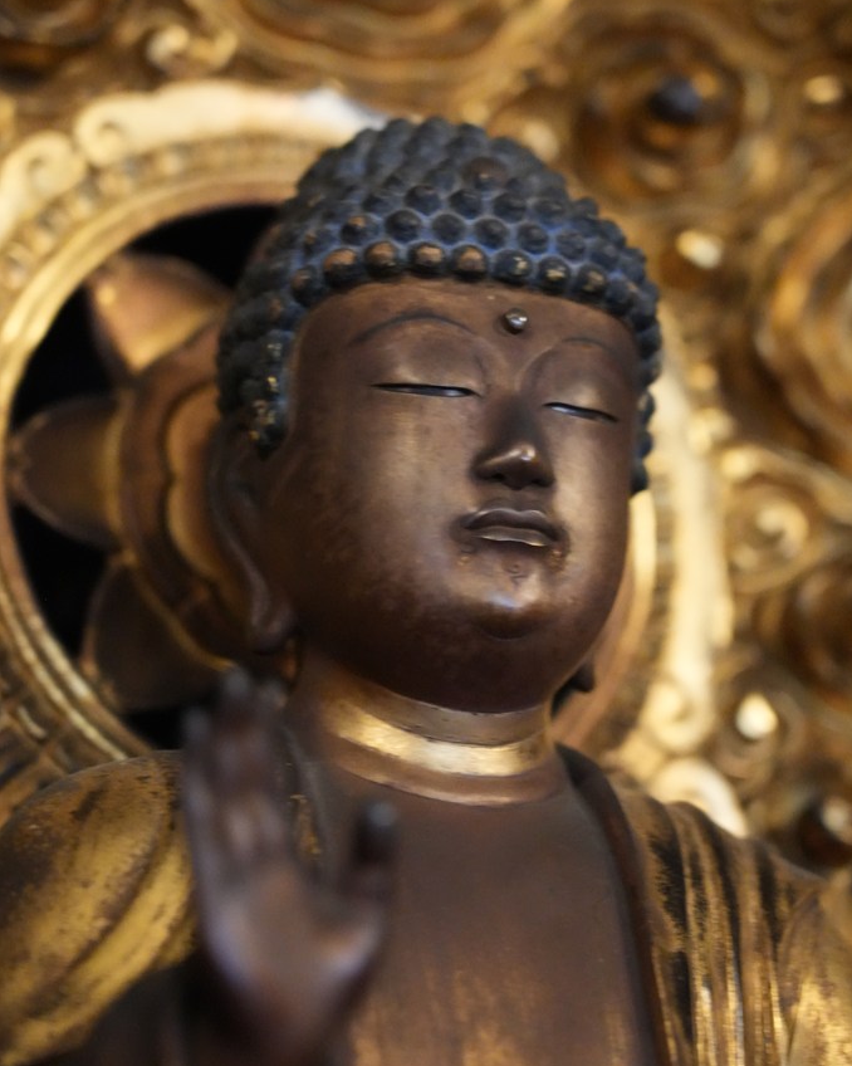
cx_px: 427
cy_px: 510
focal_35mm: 119
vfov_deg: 16.2
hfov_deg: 13.0
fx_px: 3752
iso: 12800
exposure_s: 1/25
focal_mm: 105
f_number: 4
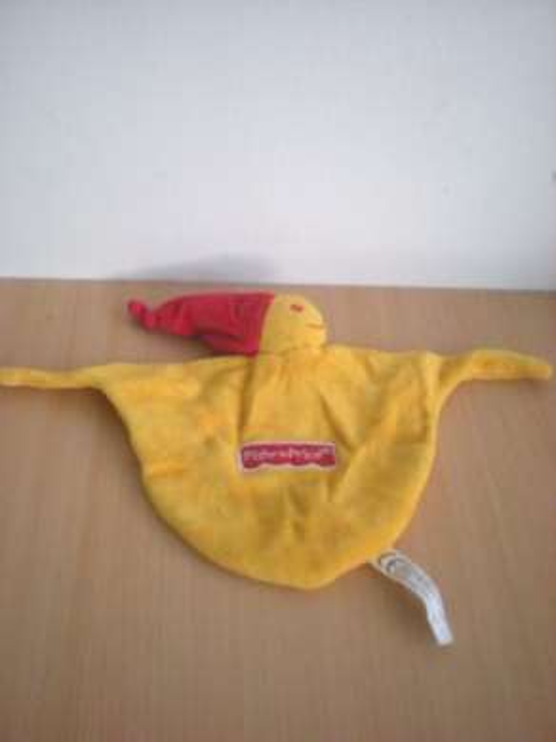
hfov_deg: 37.7
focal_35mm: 38
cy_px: 371
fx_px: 815
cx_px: 278
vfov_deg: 49.0
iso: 800
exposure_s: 1/6.2
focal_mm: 6.3
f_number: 3.1
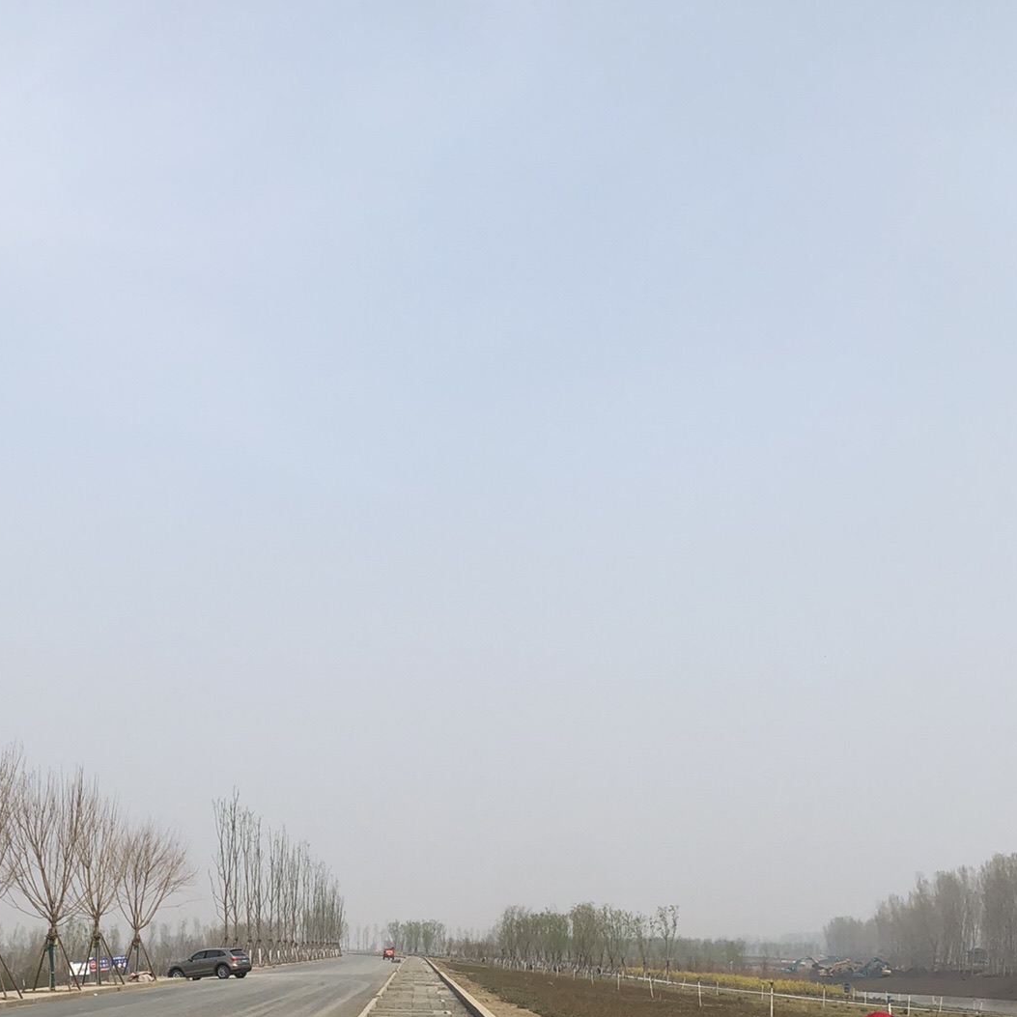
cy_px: 872
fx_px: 1562
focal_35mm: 47
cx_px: 339
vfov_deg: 34.5
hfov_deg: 35.7
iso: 20
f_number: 1.8
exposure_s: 1/3436
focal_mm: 4
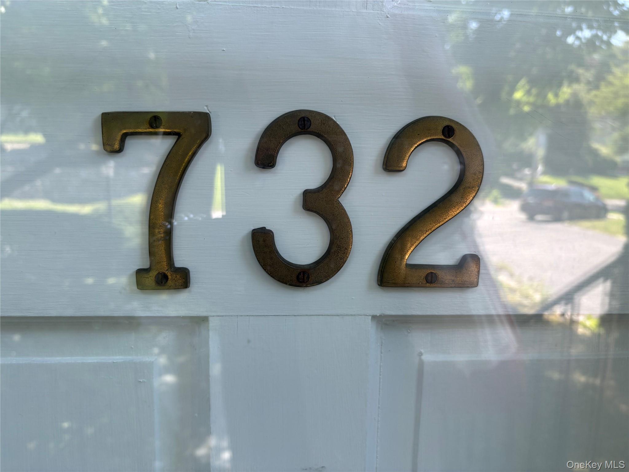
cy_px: 236
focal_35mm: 26
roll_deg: -1.7
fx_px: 472
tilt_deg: -7.3
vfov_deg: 53.1
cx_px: 314
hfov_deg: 67.3
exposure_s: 1/177
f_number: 1.6
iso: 40
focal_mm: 5.96
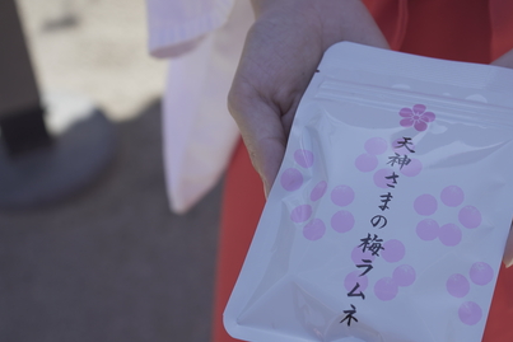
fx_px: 1041
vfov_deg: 18.7
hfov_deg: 27.4
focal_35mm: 73
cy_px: 191
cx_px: 374
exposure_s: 1/320
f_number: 5.6
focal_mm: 46
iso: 100
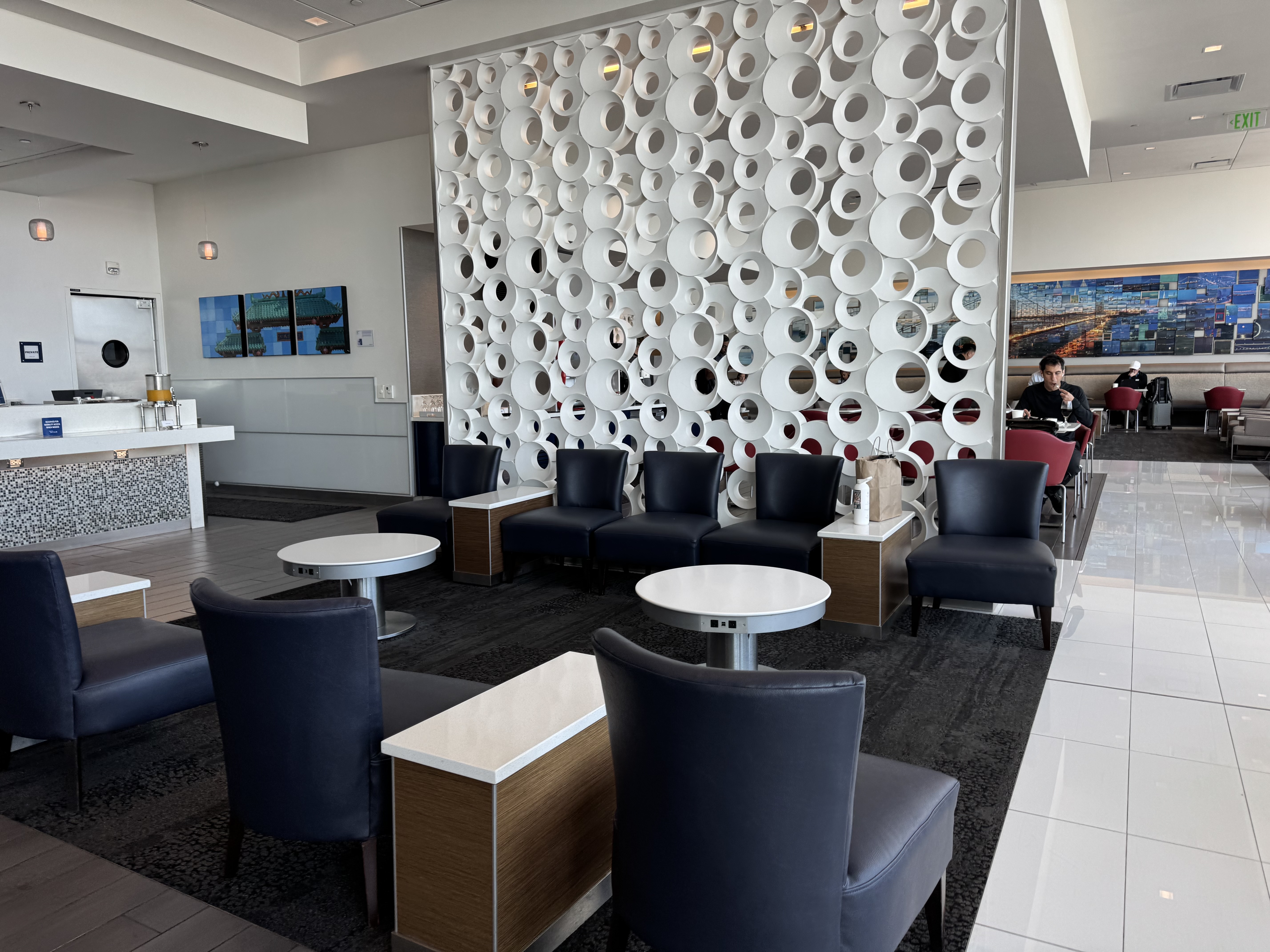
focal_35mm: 24
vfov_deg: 56.8
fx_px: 881
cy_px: 476
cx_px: 635
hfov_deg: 71.6
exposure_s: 1/244
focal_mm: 6.76
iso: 64
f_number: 1.78
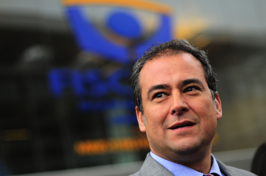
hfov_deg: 27.0
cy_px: 88
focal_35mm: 75
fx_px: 553
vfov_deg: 18.1
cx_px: 133
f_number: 1.8
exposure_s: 1/640
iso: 400
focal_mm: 50
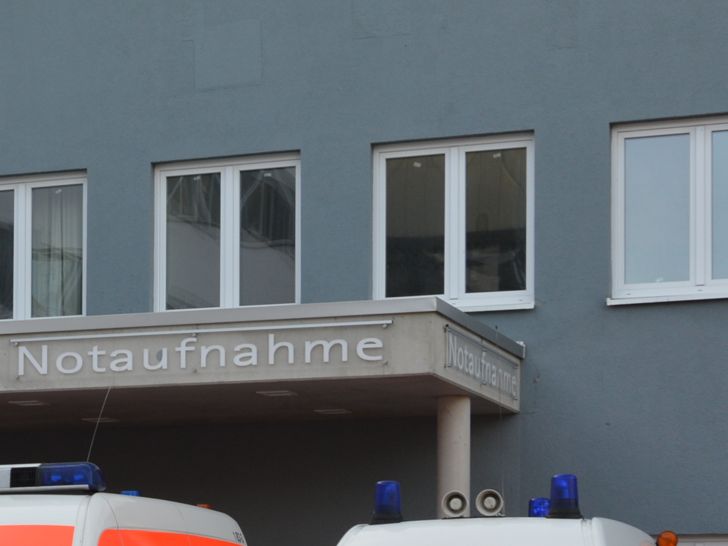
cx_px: 15
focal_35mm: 100
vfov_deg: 14.4
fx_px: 2103
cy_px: 625
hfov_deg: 19.1
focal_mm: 22
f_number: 5.6
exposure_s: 1/125
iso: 180
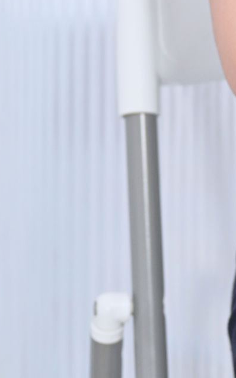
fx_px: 3778
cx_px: 487
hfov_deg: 3.5
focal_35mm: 367
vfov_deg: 5.7
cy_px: -136
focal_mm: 85
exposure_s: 1/100
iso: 1800
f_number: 2.7
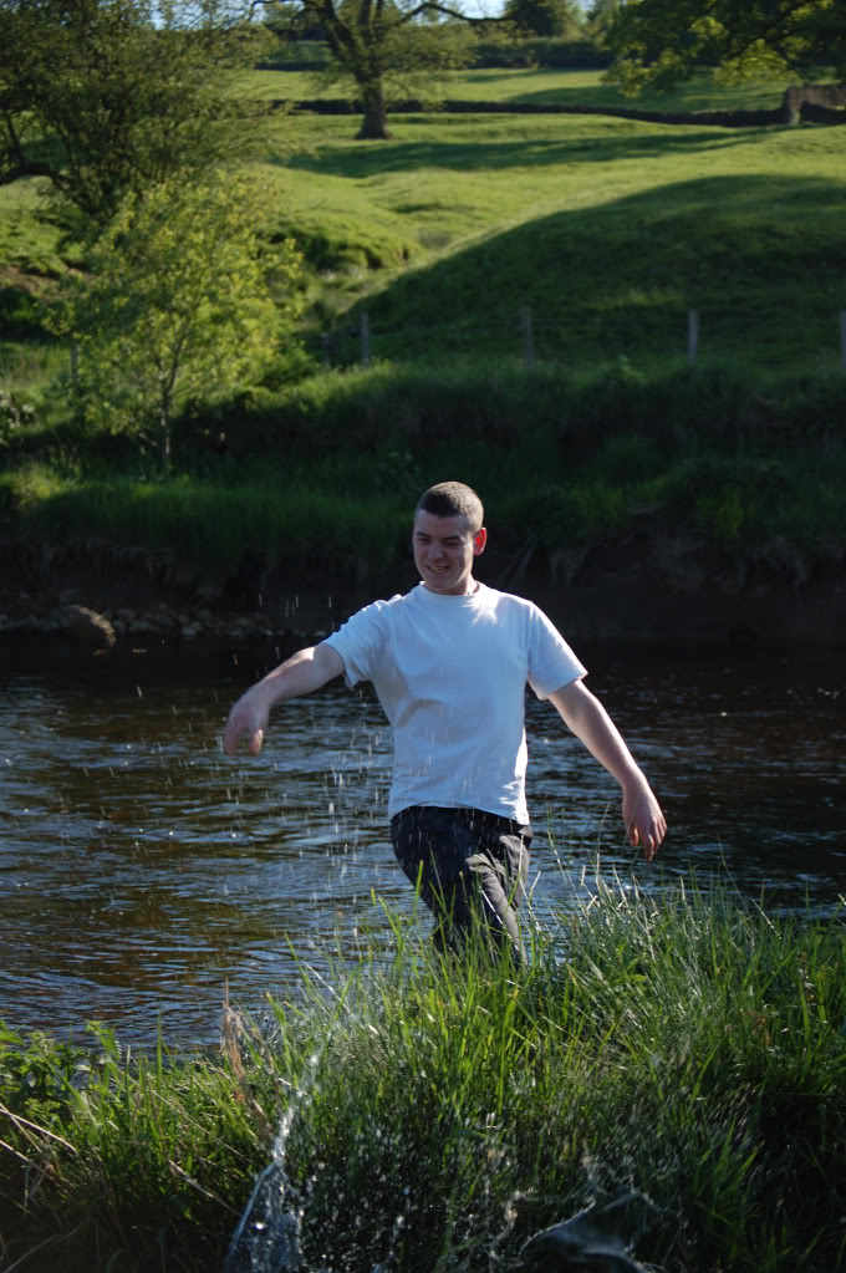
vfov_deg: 24.6
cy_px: 636
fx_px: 2914
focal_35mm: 82
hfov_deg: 16.5
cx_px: 423
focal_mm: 55
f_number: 4.5
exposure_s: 1/250
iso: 200
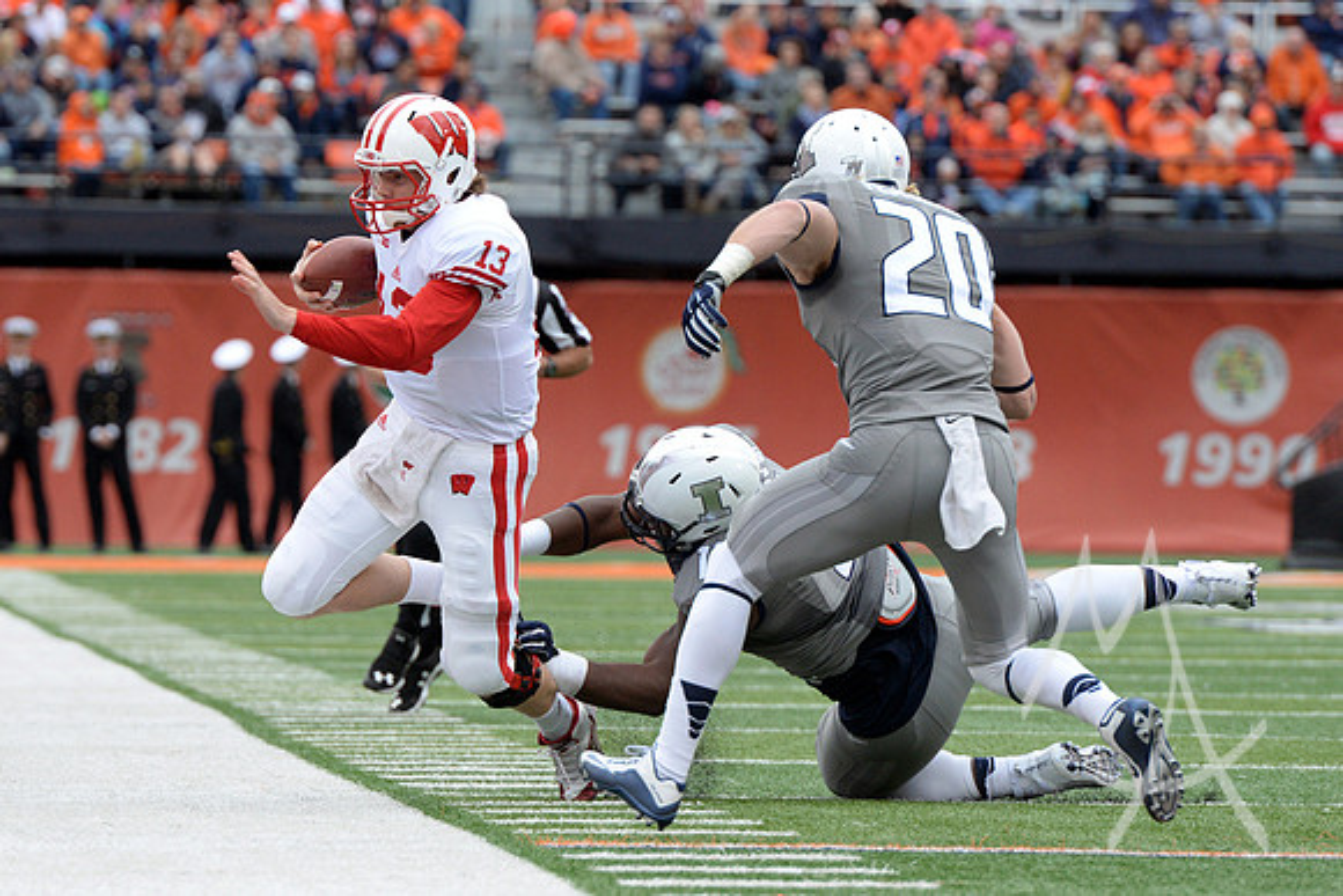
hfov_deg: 7.4
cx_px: 672
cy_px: 448
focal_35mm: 280
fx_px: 10448
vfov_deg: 4.9
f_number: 7.1
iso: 1600
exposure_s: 1/1250
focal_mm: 280
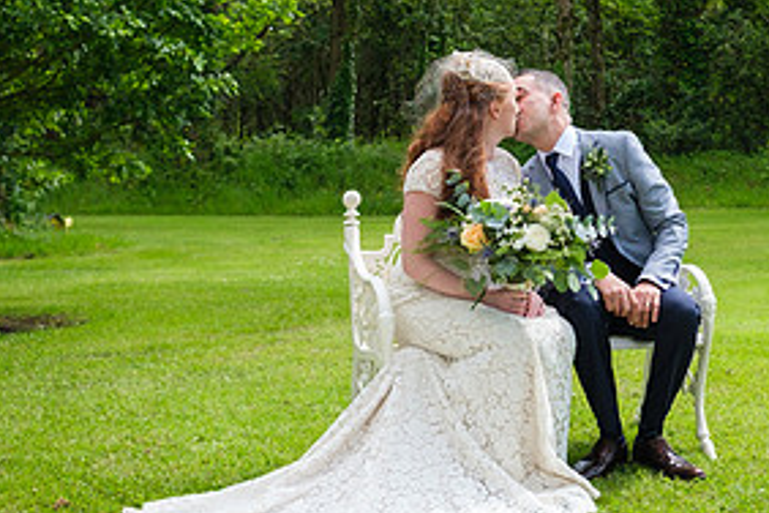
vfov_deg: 26.8
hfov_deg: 38.3
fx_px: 1068
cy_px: 173
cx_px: 603
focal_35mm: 50
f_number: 2.5
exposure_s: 1/1000
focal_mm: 16
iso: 200
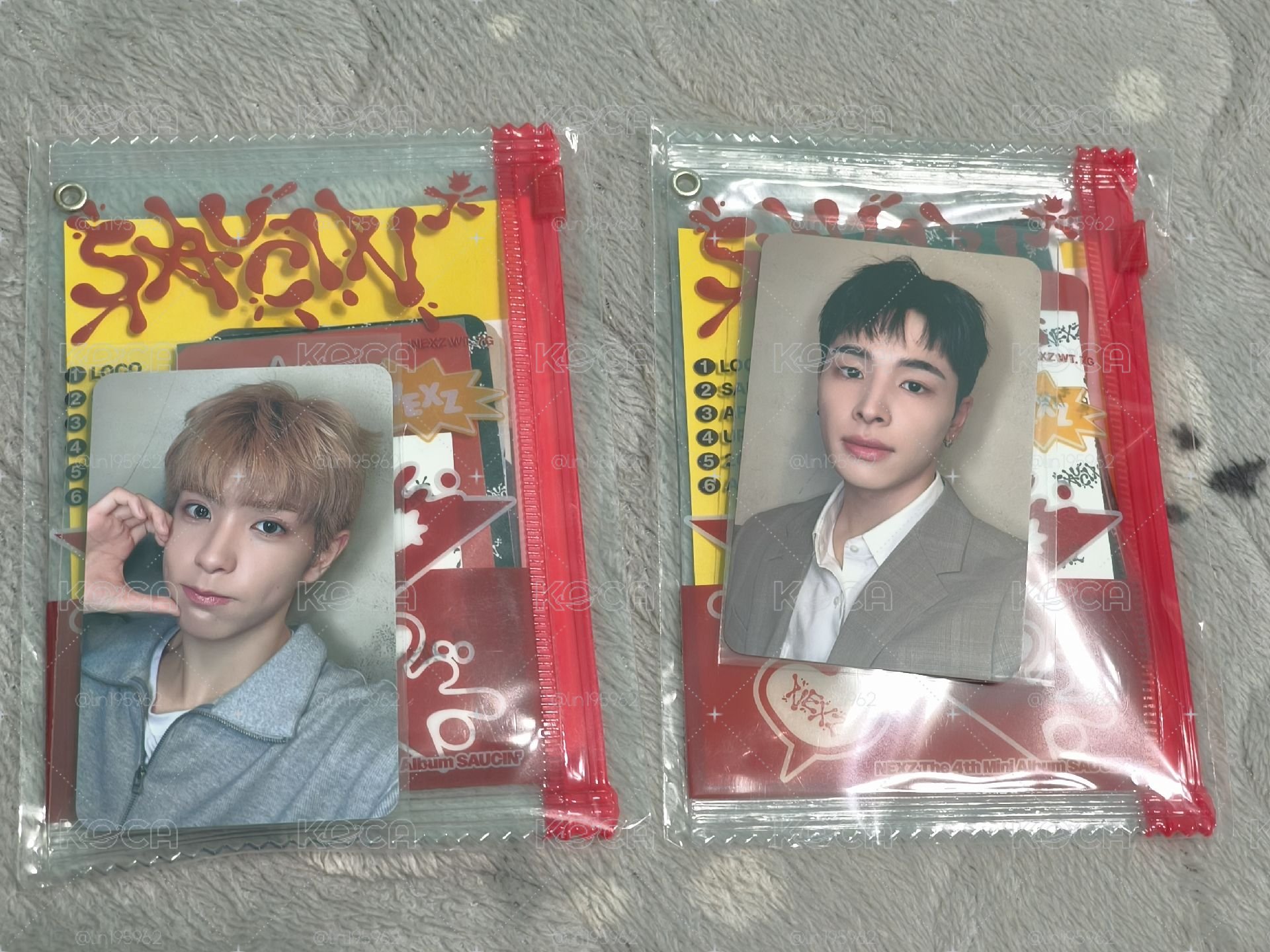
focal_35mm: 47
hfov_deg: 40.4
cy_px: 476
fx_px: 1724
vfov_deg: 30.9
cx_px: 635
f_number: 2
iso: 320
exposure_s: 1/60
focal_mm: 7.08
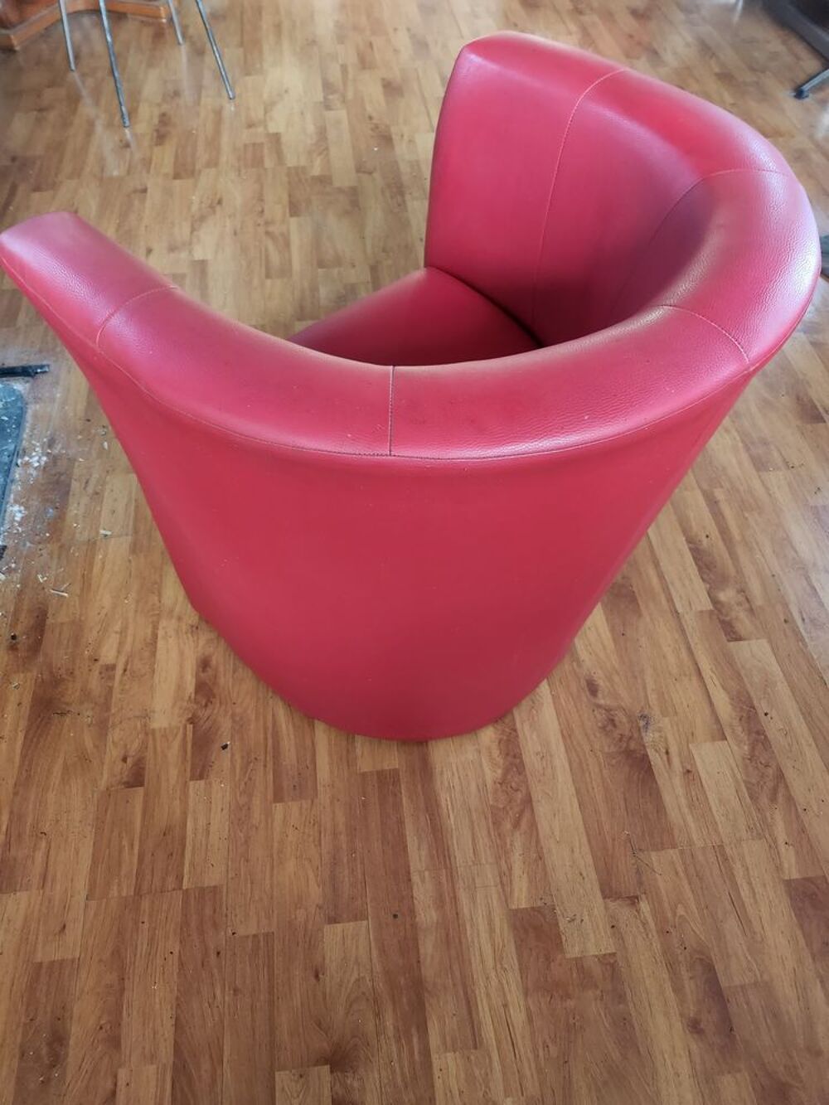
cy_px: 552
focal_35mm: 24
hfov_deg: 56.8
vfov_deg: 71.6
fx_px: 766
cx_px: 414
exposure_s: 1/100
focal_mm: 5
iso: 800
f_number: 1.8
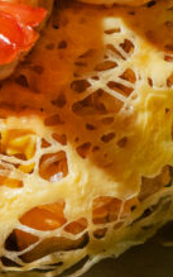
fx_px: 4493
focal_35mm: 596
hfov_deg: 2.2
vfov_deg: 3.5
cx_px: 33
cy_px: 0
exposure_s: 1/60
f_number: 4.5
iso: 400
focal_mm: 60
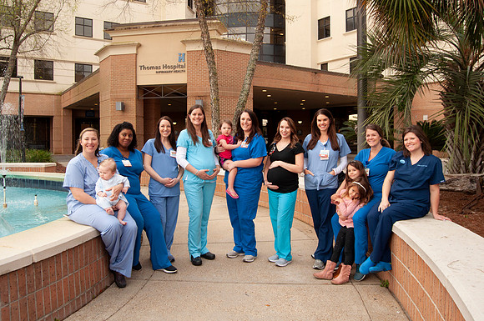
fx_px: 362
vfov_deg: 47.8
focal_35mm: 27
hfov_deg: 67.5
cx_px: 242
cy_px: 160
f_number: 8
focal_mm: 18
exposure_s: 1/100
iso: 400
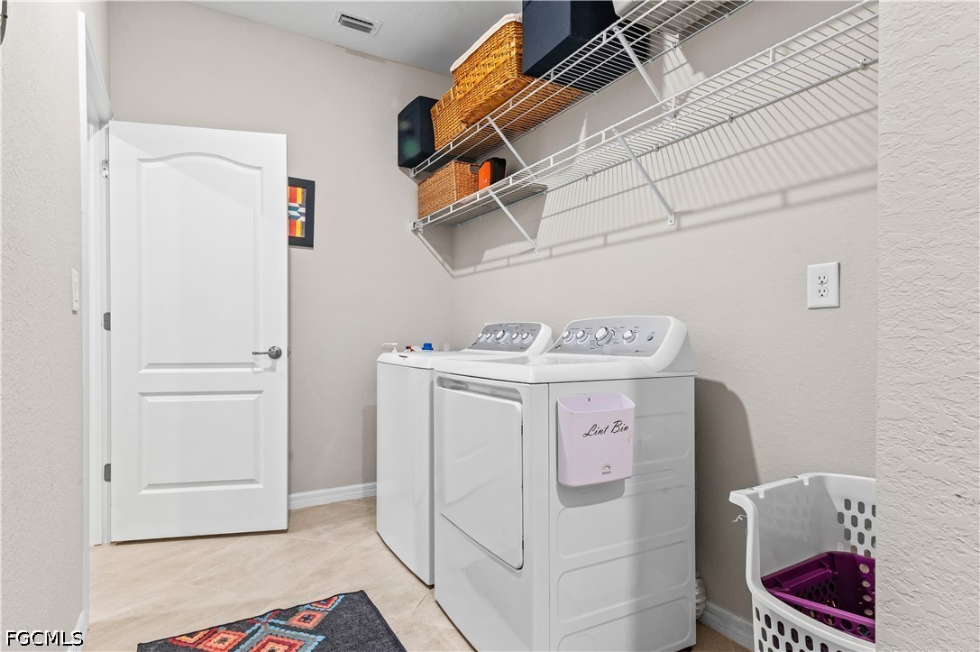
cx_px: 490
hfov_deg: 86.9
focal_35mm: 19
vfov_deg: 64.5
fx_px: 517
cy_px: 326
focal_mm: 19
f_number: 10
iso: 640
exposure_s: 1/1.25
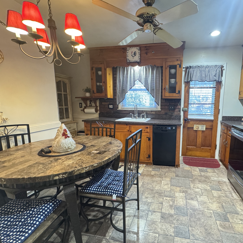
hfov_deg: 82.1
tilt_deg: -8.9
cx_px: 155
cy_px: 123
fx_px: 135
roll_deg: -0.1
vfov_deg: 84.0
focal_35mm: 17
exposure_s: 1/60
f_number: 2.2
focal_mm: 2.22
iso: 640
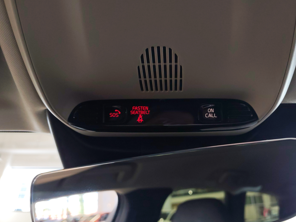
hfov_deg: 52.5
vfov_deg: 40.7
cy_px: 107
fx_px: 299
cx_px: 167
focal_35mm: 35
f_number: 1.9
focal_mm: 6.12
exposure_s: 1/100
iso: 500
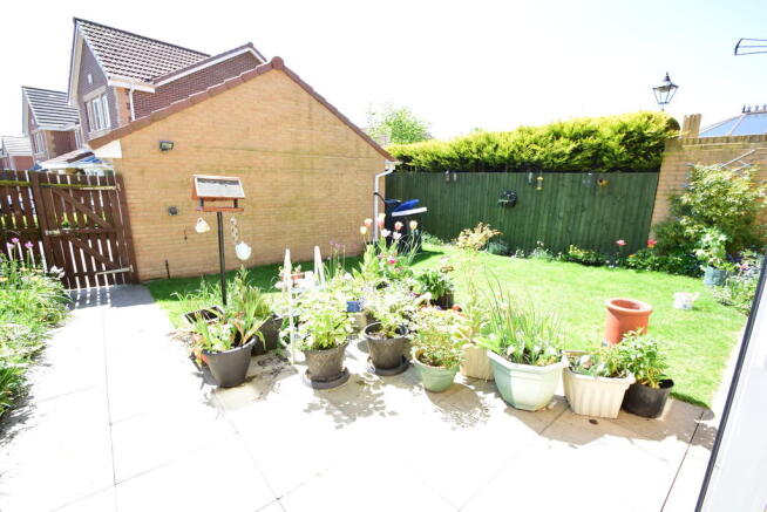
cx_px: 384
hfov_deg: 100.4
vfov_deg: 77.4
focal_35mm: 15
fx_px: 320
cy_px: 256
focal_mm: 10
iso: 800
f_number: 9
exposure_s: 1/500
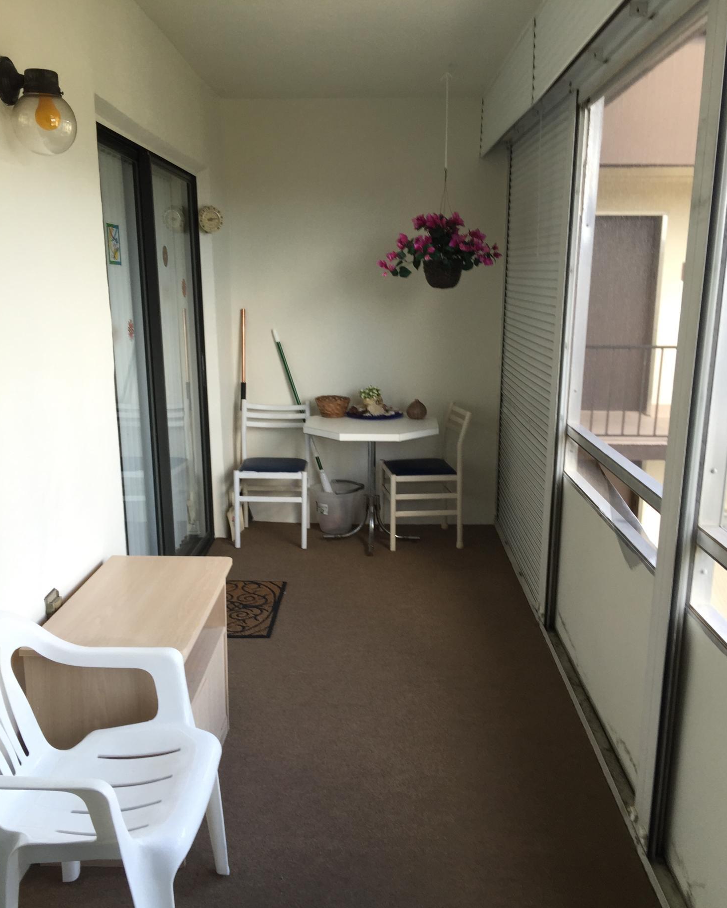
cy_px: 495
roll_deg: +0.6
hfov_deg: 47.1
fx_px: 834
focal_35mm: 31
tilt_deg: -15.4
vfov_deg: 57.1
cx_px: 367
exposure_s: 1/60
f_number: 2.2
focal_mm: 4.15
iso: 32
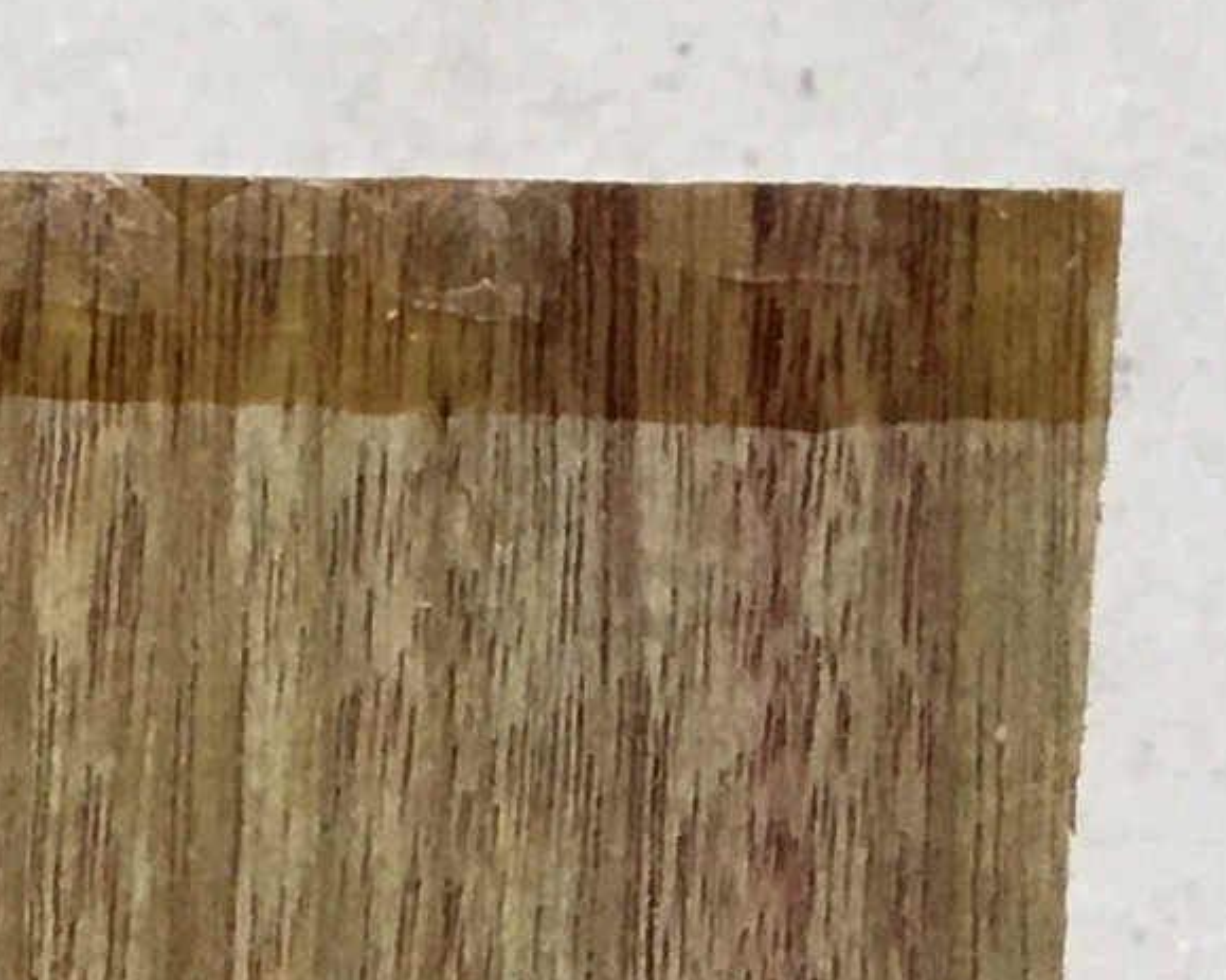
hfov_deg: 9.3
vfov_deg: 7.2
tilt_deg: -13.2
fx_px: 7147
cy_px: 2578
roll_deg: -1.1
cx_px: -1097
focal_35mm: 197
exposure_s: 1/33
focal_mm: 4.15
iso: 50
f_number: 2.2
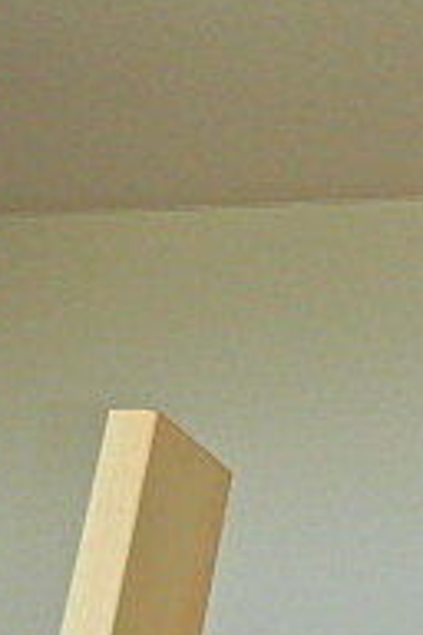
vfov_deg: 23.9
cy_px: 549
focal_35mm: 83
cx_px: 750
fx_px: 1463
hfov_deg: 14.5
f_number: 2.8
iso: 200
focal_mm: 4.3
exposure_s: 1/30
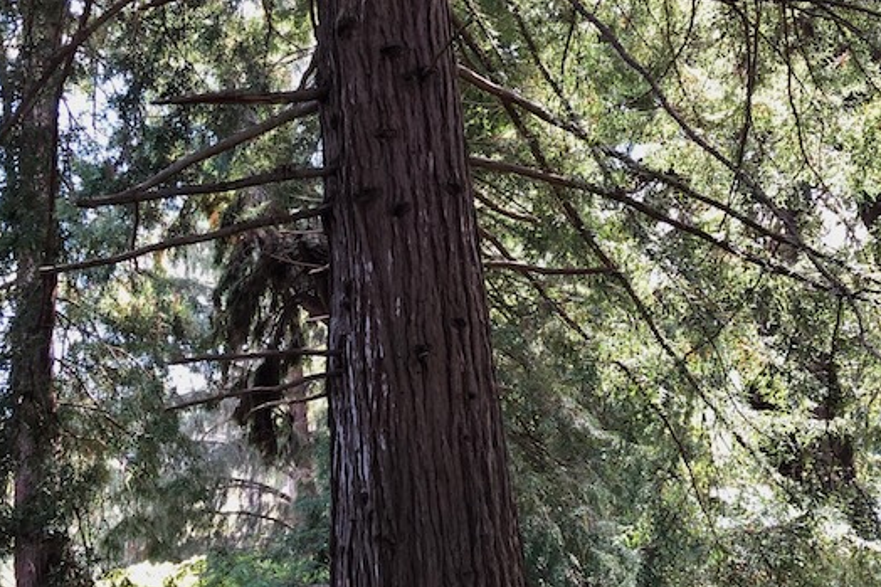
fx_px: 1174
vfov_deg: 28.0
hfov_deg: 41.1
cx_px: 390
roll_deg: +4.3
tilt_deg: +11.1
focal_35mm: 48
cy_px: 264
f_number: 1.8
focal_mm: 4
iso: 25
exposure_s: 1/30
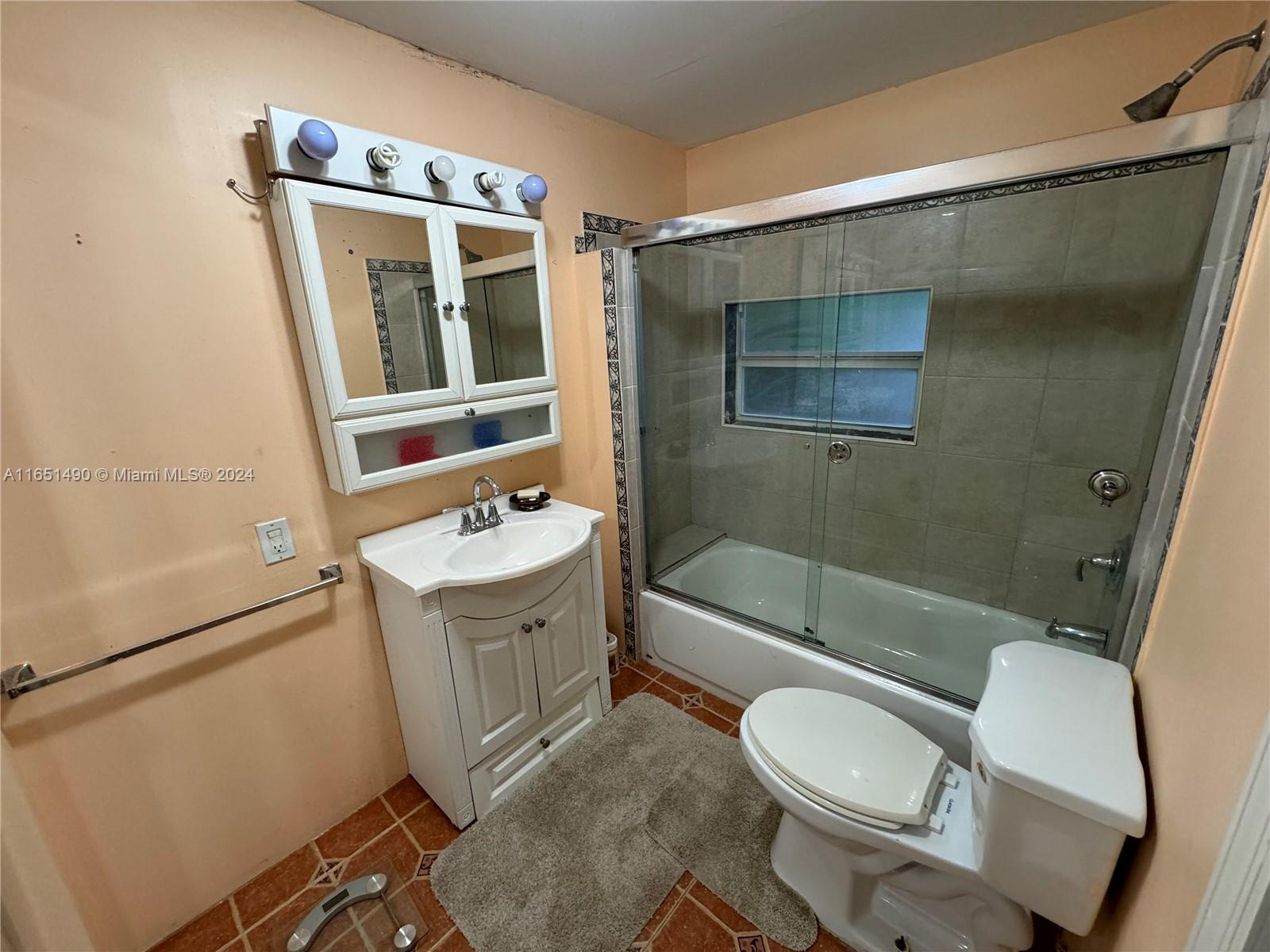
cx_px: 635
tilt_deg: -16.7
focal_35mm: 14
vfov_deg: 85.7
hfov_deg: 102.1
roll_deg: +2.2
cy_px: 476
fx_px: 514
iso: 250
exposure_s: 1/120
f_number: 2.2
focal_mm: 2.22
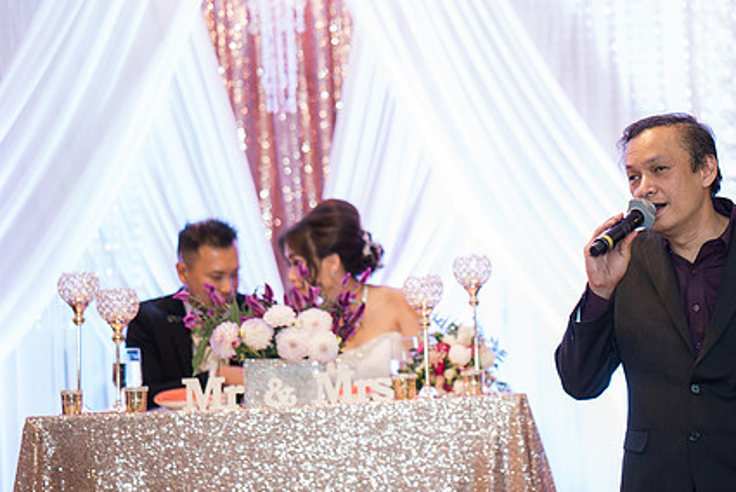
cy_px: 245
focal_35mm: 116
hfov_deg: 17.6
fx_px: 2373
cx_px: 475
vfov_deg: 11.8
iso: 800
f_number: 1.8
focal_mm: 85
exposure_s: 1/160
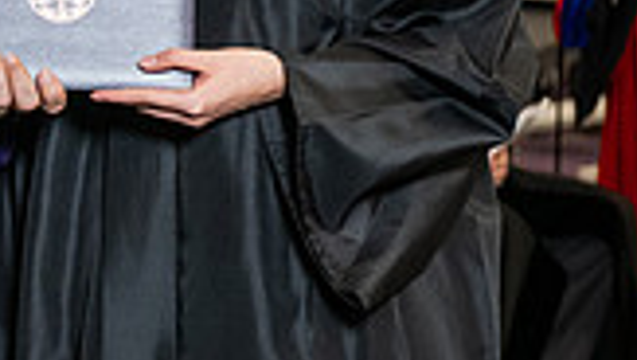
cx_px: -180
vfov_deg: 4.7
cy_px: -41
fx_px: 4412
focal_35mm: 261
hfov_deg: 8.2
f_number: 5
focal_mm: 70
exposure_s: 1/200
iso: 2500
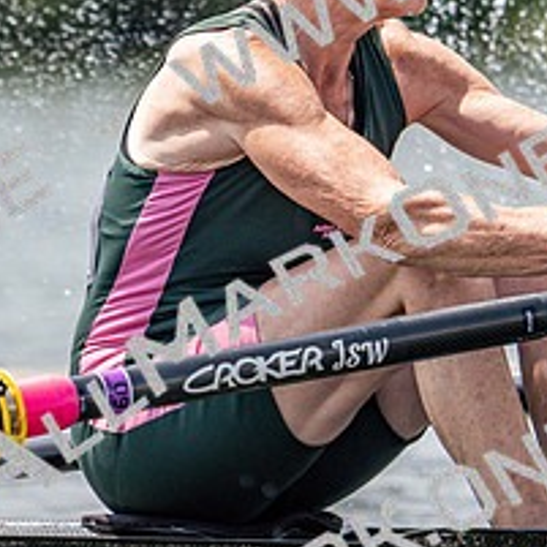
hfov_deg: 1.5
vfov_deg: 1.5
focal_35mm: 1134
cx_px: 506
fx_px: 20273
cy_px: 113
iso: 320
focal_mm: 463
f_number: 6.3
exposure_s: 1/1600
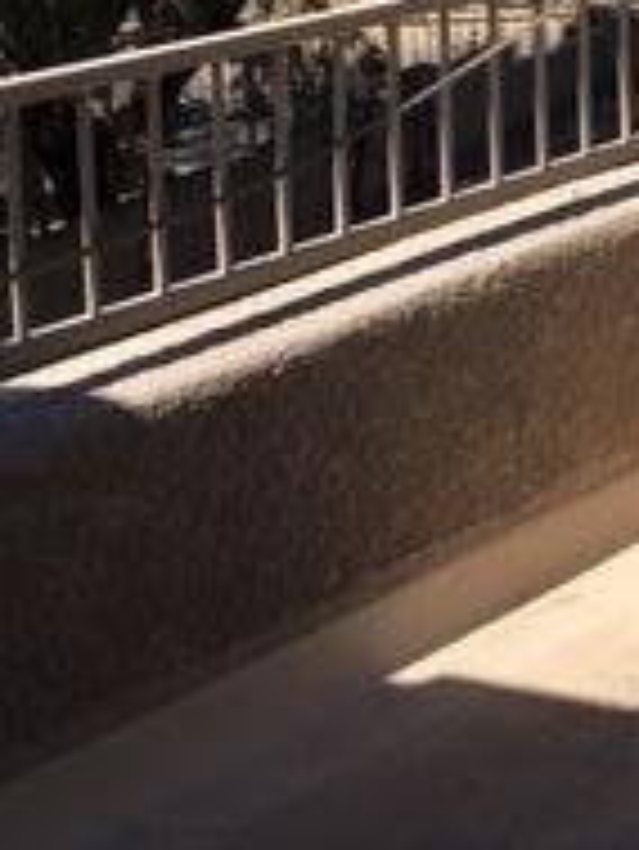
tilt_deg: -6.7
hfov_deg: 14.0
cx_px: 1008
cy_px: -85
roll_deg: +0.3
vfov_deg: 19.2
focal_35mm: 98
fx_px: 2409
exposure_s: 1/1672
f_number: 2.2
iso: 25
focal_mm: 4.15
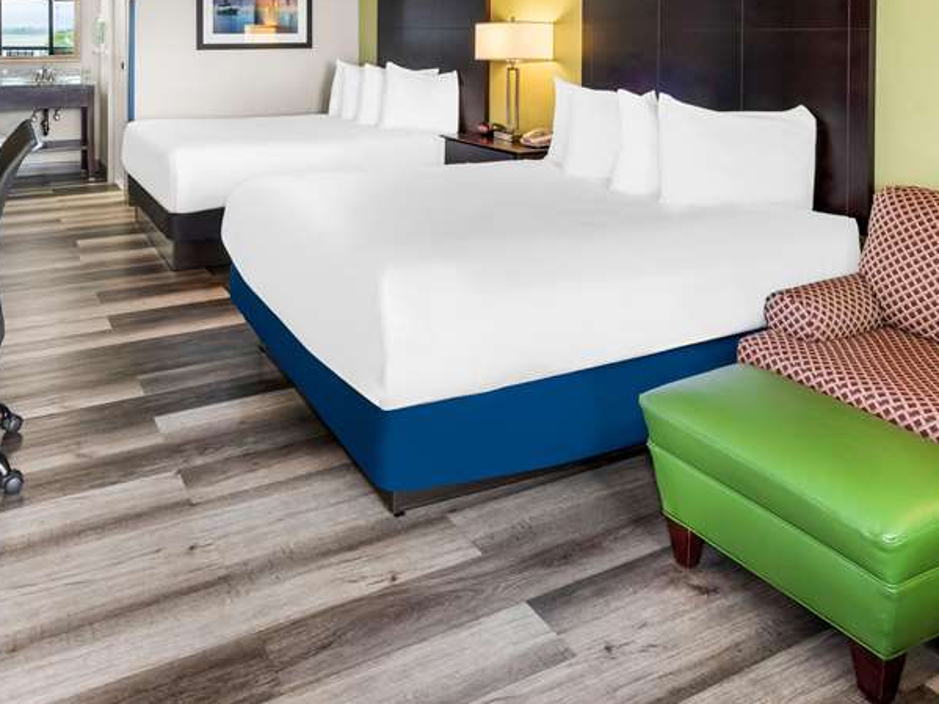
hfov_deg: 72.8
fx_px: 624
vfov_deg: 56.0
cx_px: 355
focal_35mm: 23
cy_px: 177
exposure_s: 1/3
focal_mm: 14
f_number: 11
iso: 400
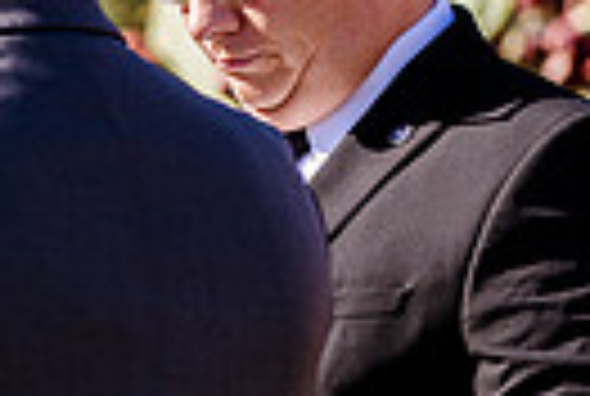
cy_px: 74
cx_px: -572
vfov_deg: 2.1
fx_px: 10891
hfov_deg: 3.1
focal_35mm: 663
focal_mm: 150
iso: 200
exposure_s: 1/800
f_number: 3.5
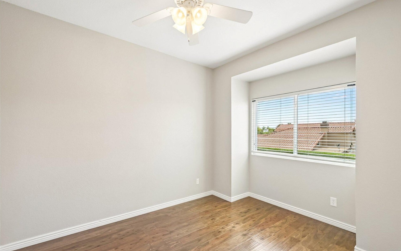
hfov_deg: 101.4
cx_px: 196
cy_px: 127
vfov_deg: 74.8
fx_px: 164
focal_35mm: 15
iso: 640
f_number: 8
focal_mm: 14
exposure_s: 1/160
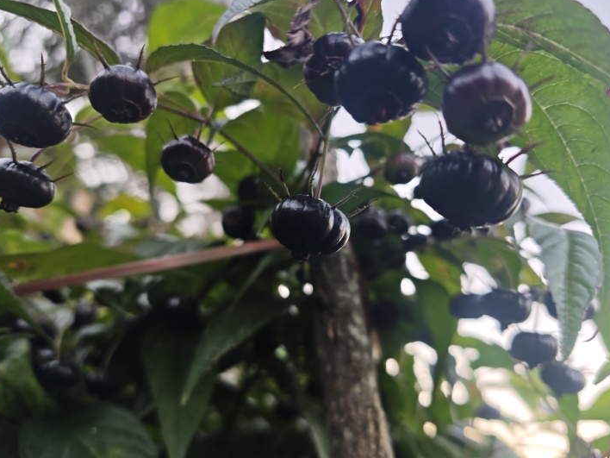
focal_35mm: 26
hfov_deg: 67.3
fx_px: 458
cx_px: 308
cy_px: 241
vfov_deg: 53.0
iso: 400
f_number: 1.44
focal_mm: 6.68
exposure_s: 1/100
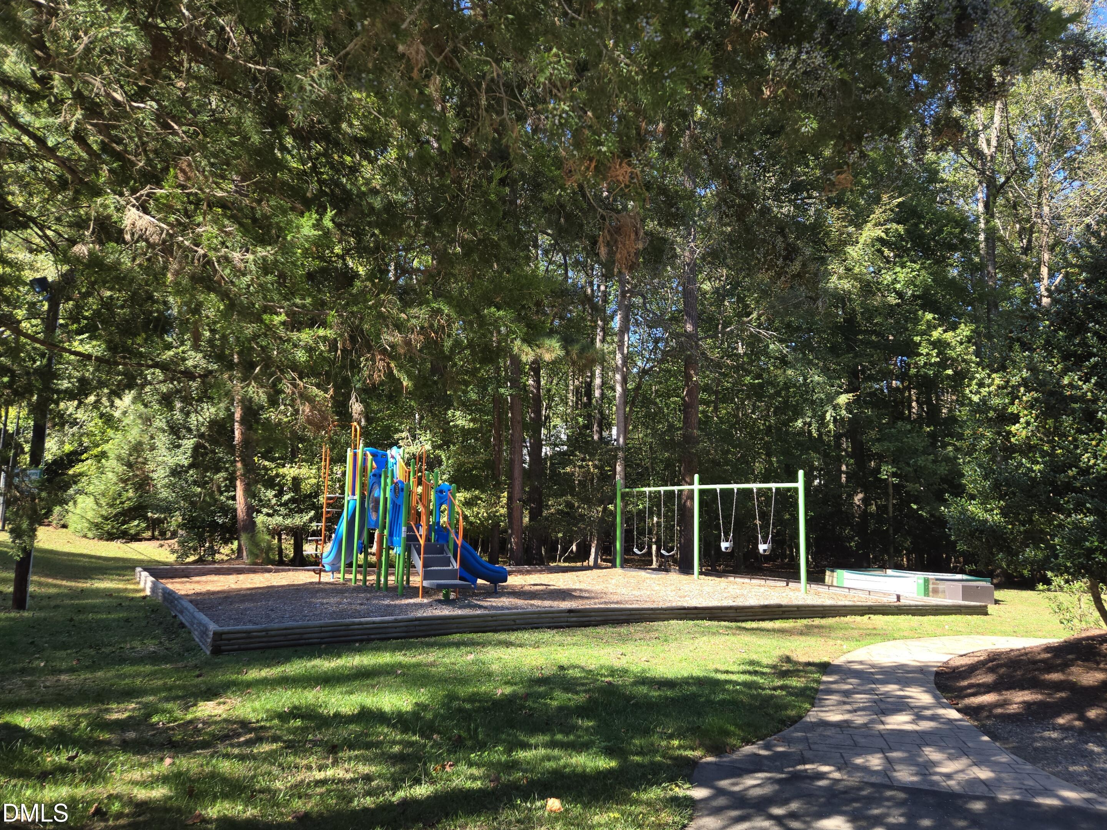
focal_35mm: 24
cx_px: 577
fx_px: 767
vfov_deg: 56.8
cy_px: 420
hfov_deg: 71.6
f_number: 1.8
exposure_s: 1/293
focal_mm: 5.4
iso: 25
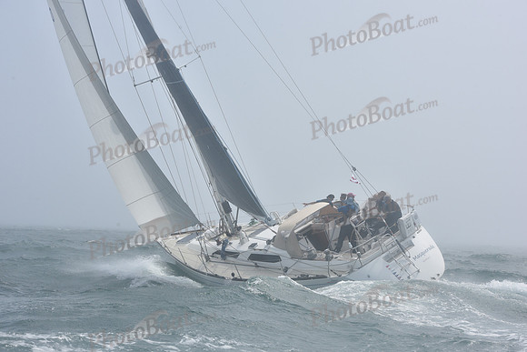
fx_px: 1025
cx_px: 264
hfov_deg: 28.8
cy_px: 176
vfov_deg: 19.5
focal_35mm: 70
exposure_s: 1/800
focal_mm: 70
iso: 320
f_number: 11
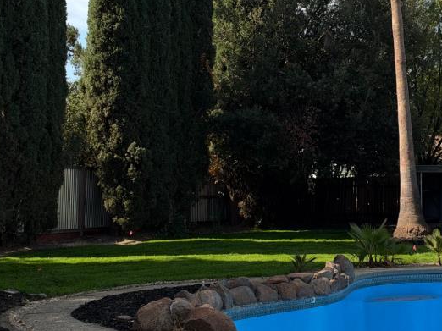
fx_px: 881
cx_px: 370
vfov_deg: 21.2
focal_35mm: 69
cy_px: 92
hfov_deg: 27.5
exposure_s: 1/3534
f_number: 1.8
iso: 64
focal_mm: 6.93
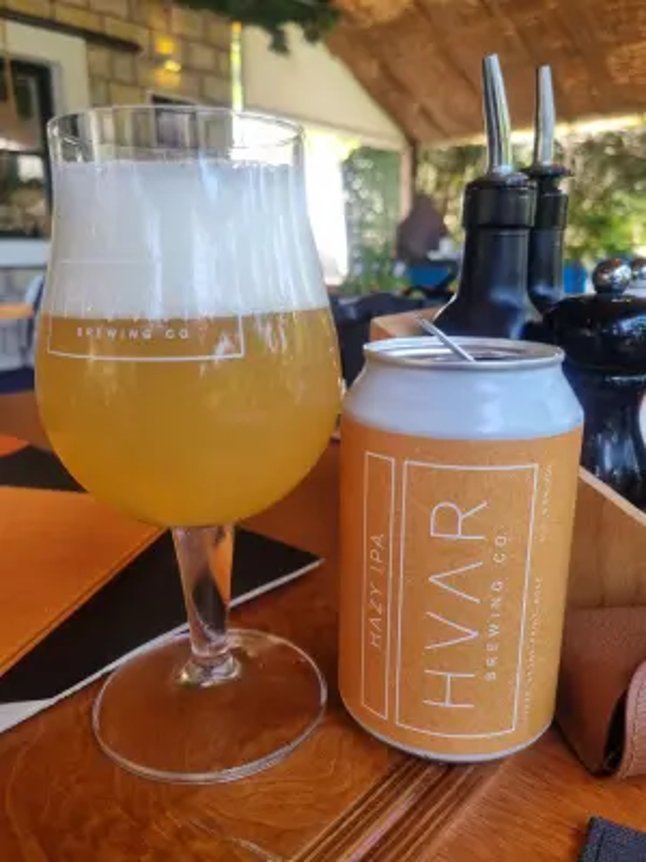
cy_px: 431
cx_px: 323
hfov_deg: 53.1
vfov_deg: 67.3
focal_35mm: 26
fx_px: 647
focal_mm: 5.4
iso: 50
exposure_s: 1/132
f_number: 1.8
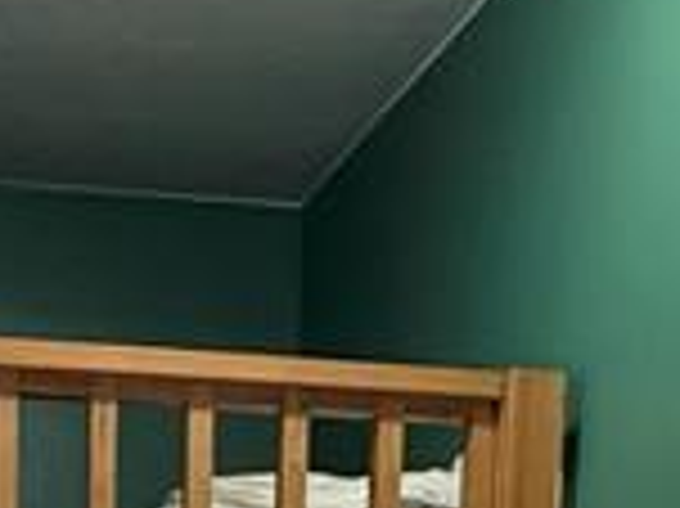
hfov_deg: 20.2
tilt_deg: -7.8
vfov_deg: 12.7
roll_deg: -1.1
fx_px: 1865
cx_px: 50
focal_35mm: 95
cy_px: 1155
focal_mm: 2.22
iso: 640
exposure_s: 1/120
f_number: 2.2
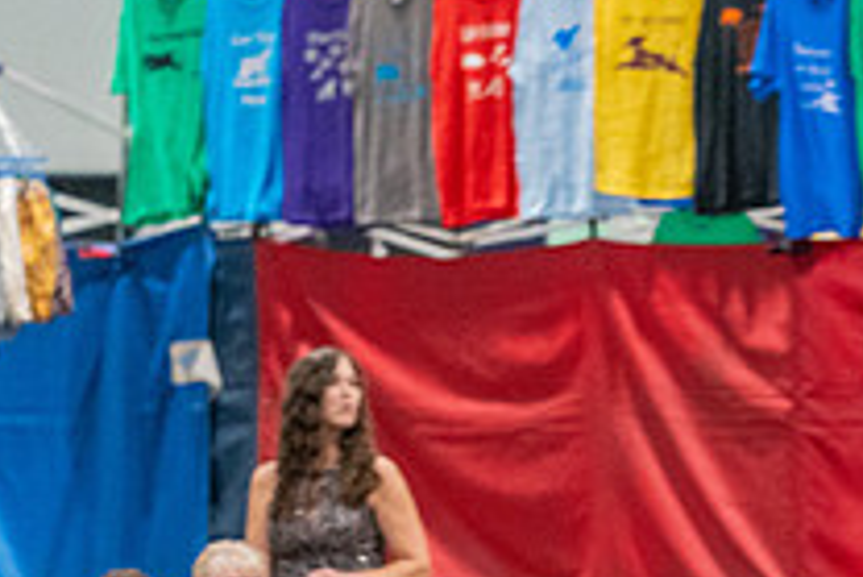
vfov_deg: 2.5
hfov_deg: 3.7
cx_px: 1120
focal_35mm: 558
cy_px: 608
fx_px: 13385
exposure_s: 1/250
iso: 6400
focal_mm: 200
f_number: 2.8
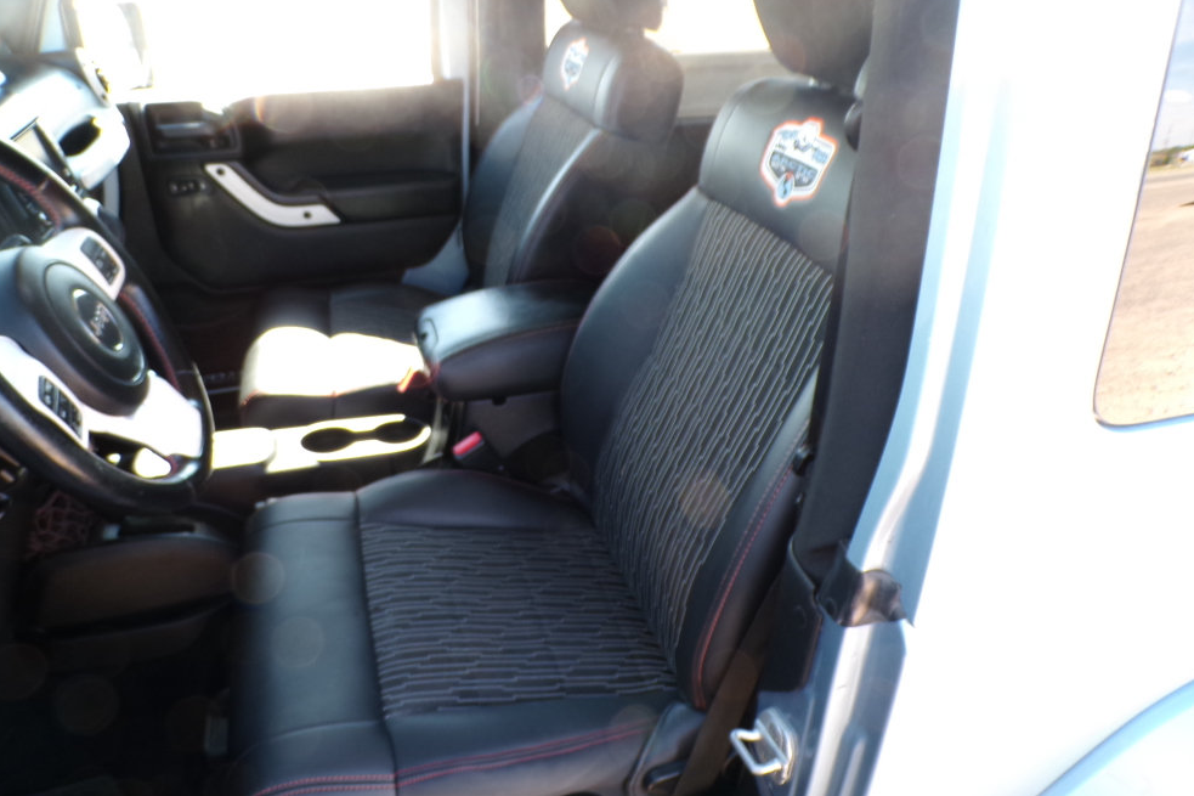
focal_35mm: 26
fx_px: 862
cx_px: 599
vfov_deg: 49.5
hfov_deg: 69.4
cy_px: 424
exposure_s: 1/50
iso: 100
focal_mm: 4.3
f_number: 3
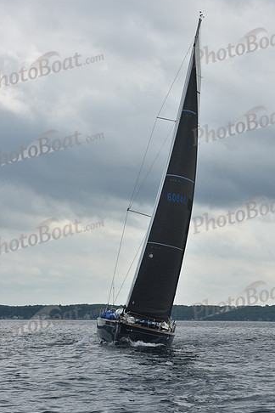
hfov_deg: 11.7
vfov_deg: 17.5
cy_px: 180
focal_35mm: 117
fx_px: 1341
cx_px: 148
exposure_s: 1/800
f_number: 9
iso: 250
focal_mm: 98
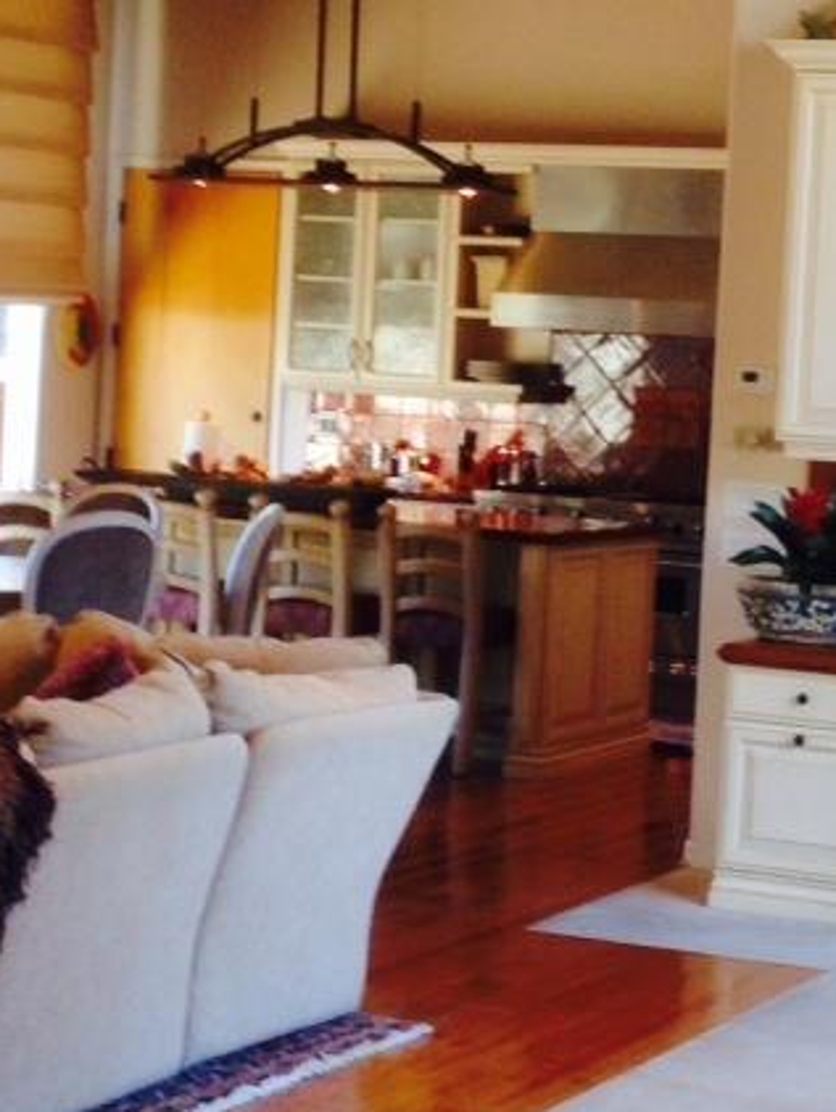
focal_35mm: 100
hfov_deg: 14.8
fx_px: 3217
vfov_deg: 19.6
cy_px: 422
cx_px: 564
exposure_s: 1/24
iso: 50
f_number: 2.4
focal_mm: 4.12
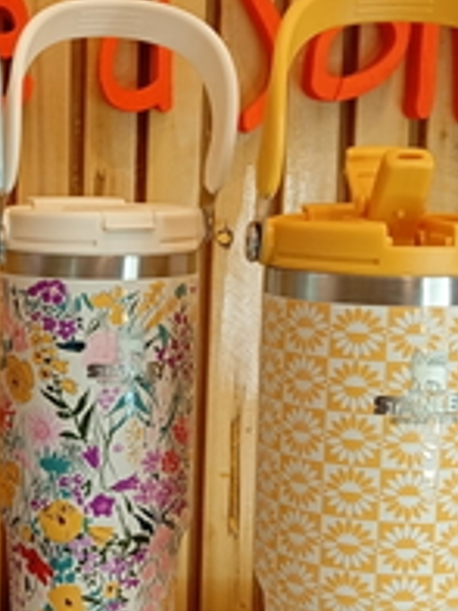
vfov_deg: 25.6
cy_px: 344
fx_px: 1341
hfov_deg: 18.4
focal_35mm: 76
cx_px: -81
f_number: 1.8
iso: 704
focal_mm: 4.22
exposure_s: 1/33.3
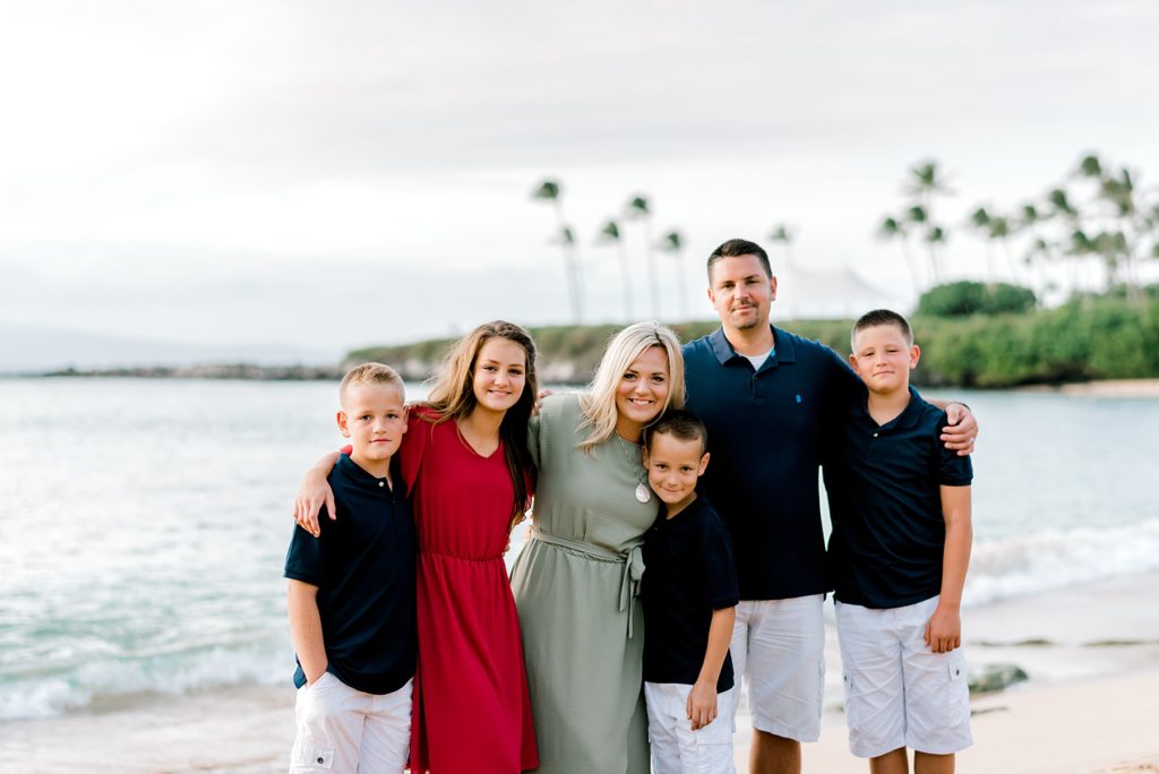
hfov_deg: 34.5
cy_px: 387
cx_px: 580
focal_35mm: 58
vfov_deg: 23.4
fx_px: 1868
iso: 320
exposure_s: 1/500
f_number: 2
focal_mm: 58
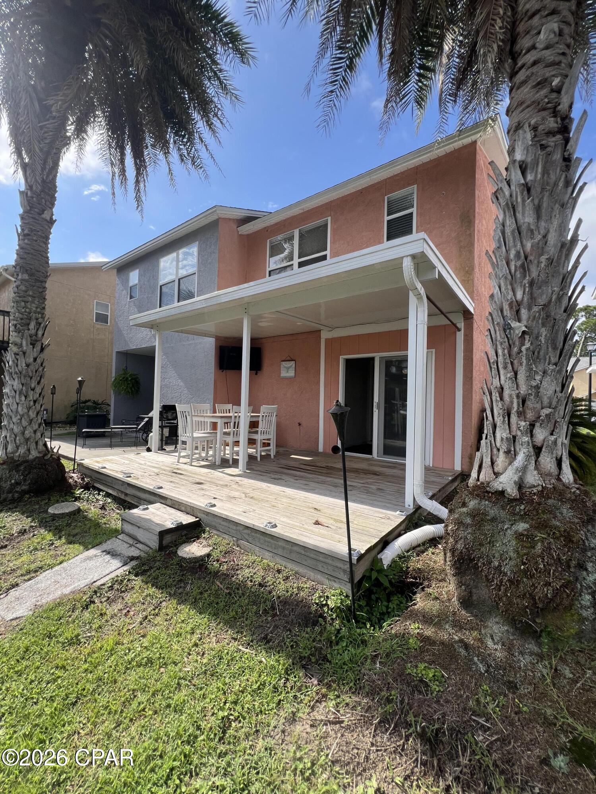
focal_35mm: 13
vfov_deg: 106.2
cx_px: 298
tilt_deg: +2.7
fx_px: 298
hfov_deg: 89.9
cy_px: 397
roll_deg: -0.9
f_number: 1.8
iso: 32
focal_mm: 1.57
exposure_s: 1/995
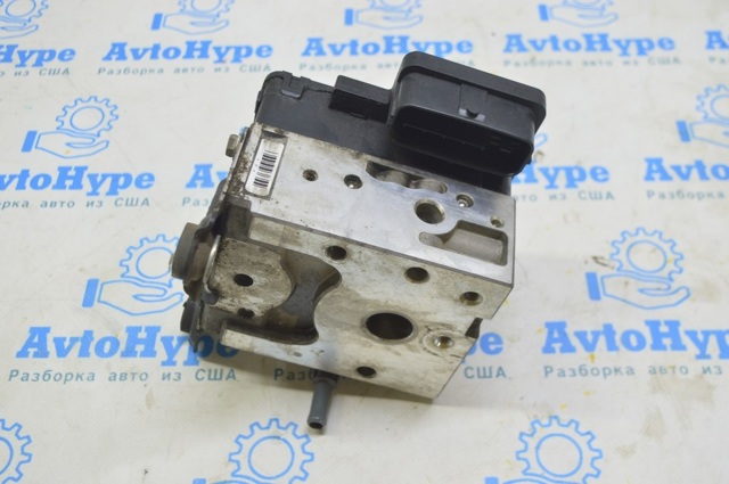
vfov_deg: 31.8
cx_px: 364
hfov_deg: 46.5
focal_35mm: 42
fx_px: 849
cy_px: 242
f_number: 5.6
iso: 400
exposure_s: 1/20
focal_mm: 28
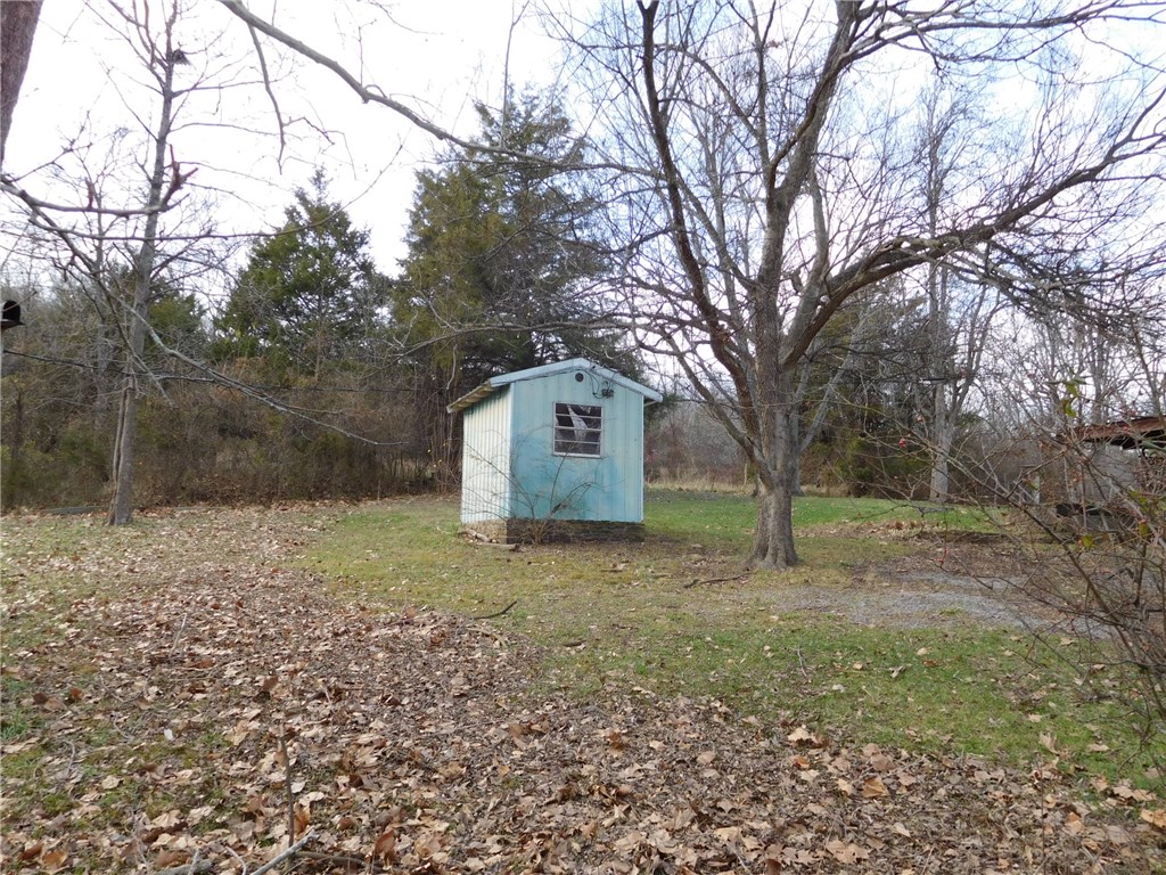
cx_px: 583
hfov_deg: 69.4
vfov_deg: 54.9
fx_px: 842
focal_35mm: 25
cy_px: 438
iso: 125
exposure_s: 1/200
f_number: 3.4
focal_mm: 4.5
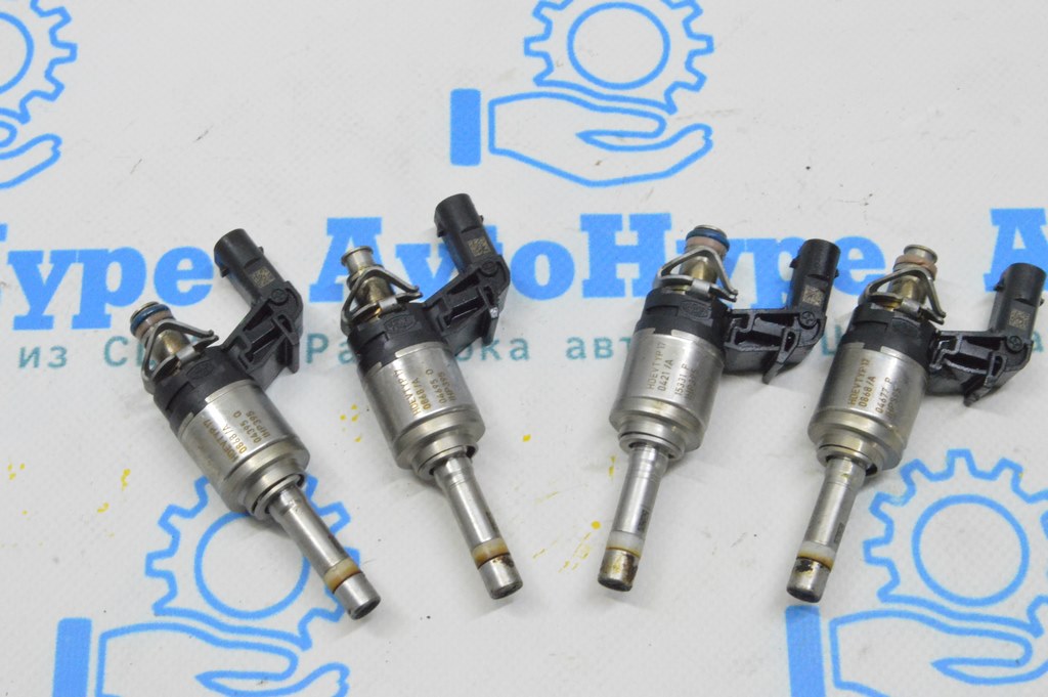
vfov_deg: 21.5
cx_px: 524
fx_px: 1832
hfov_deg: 31.9
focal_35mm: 63
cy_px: 348
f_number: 20
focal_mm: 42
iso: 6400
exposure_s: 1/20
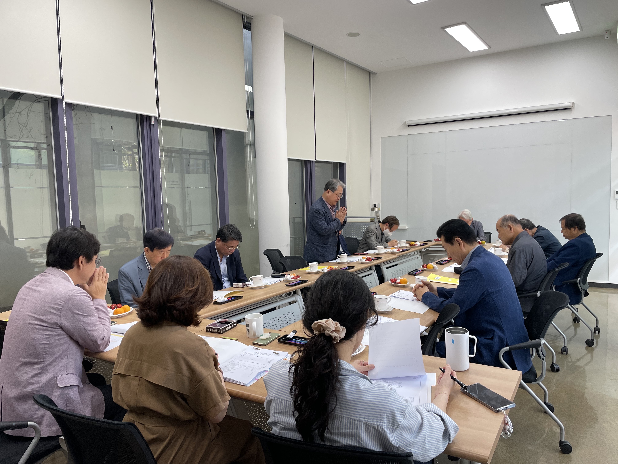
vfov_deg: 53.1
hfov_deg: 67.3
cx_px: 309
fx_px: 464
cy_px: 232
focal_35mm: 26
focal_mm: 4.2
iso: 50
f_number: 1.6
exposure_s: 1/120
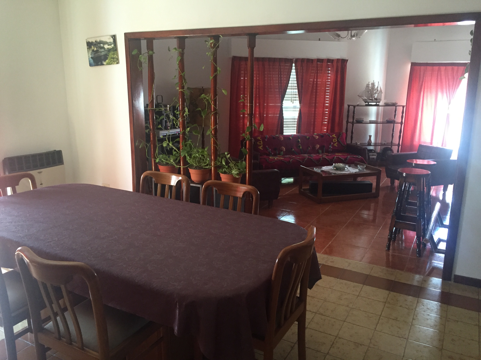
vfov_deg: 48.2
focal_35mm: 29
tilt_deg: -12.6
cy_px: 180
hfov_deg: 61.7
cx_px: 240
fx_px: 403
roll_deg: -0.7
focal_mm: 4.15
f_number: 2.2
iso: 250
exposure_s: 1/33
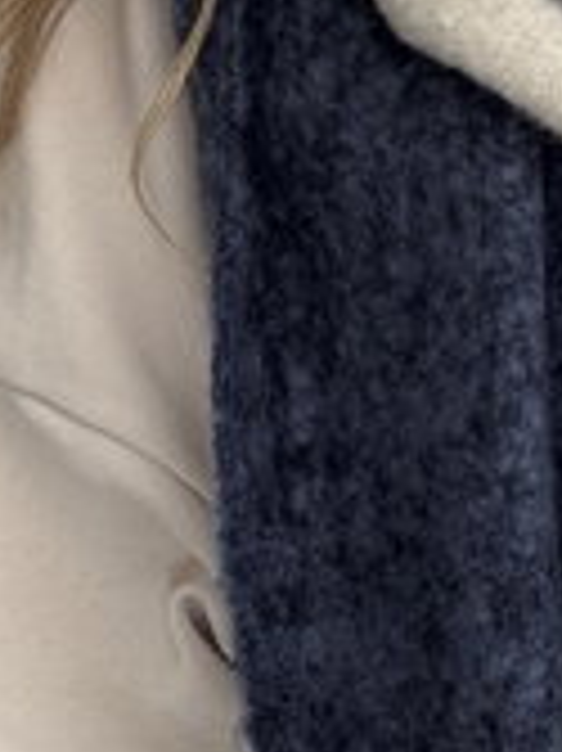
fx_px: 2081
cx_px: 715
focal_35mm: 96
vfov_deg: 20.5
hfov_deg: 14.8
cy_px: 367
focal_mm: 2.69
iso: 80
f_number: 1.9
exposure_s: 1/102
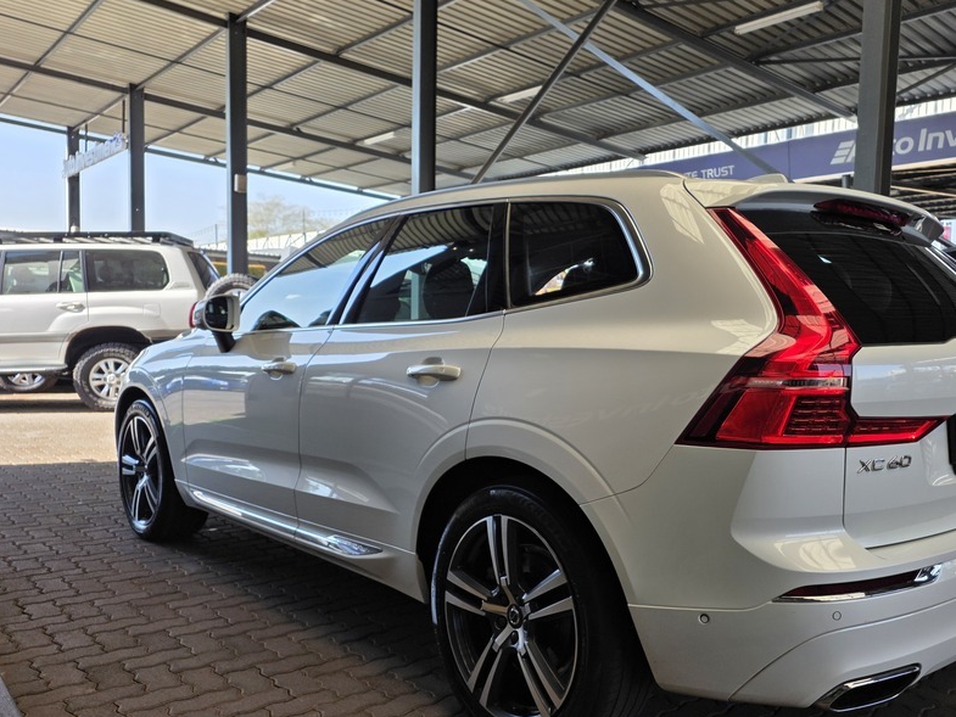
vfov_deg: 46.7
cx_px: 581
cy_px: 399
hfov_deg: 59.4
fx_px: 829
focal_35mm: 30
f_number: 1.7
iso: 32
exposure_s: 1/359
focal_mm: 6.25
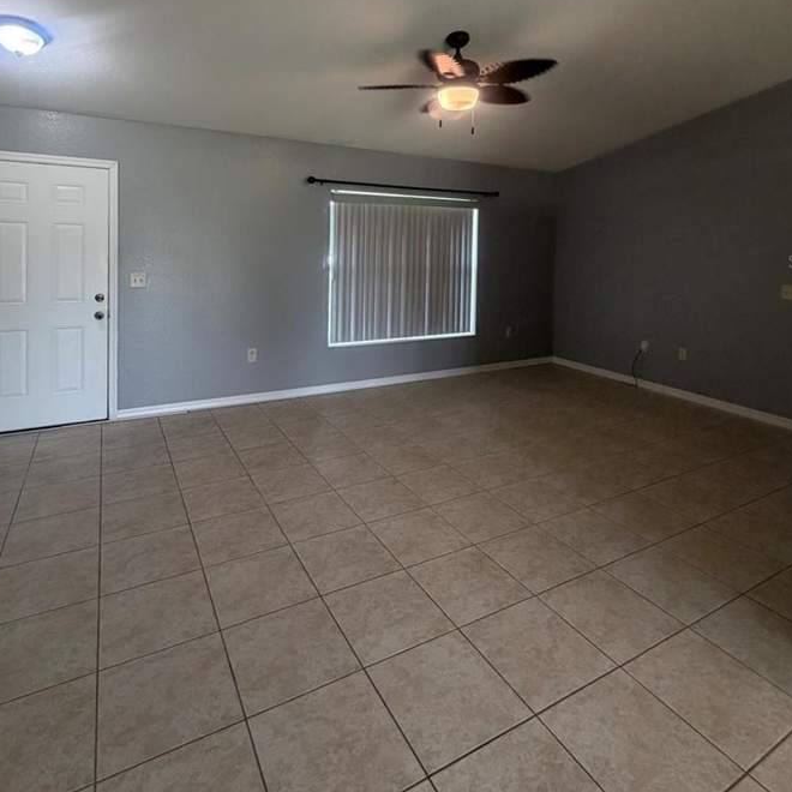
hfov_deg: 74.8
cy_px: 260
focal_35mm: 20
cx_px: 384
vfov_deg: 72.5
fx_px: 518
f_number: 2.2
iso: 250
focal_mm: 2.22
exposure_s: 1/60
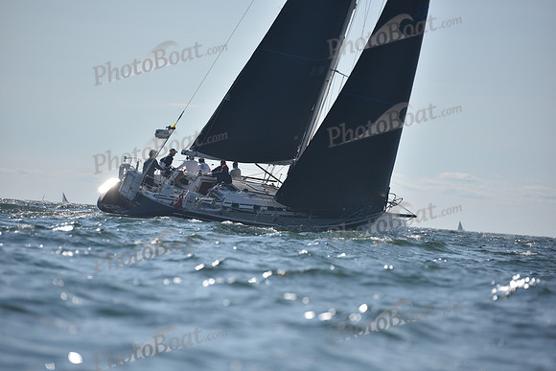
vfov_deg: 6.9
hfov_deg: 10.3
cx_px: 278
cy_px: 186
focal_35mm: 200
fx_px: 3089
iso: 250
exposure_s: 1/2500
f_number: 4.5
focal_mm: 200
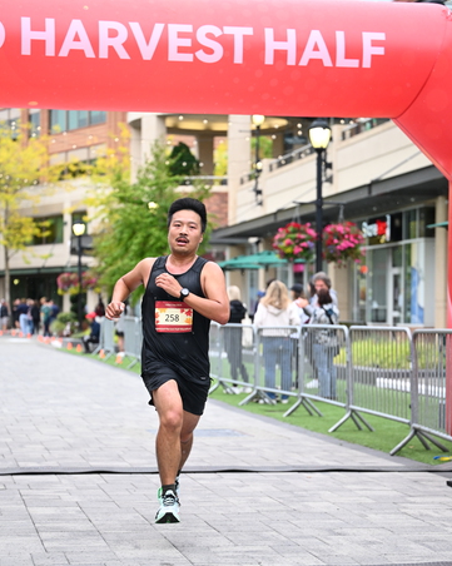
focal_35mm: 80
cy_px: 339
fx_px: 1339
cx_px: 225
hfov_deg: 19.2
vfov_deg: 23.8
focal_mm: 70
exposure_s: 1/1250
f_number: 2.8
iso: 1250
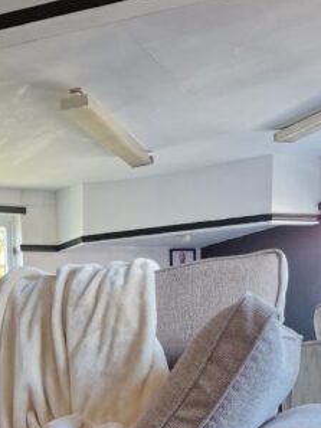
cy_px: 478
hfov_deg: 22.7
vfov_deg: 28.2
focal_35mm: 62
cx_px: -7
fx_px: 766
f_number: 1.8
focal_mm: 6.4
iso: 250
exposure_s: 1/100
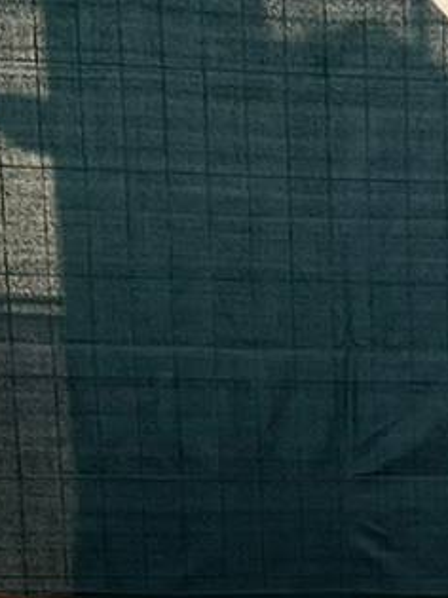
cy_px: 907
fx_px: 2918
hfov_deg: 7.9
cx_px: 1221
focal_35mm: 169
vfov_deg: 11.2
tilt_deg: -13.3
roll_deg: -1.9
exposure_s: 1/1992
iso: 50
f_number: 1.6
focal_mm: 5.1
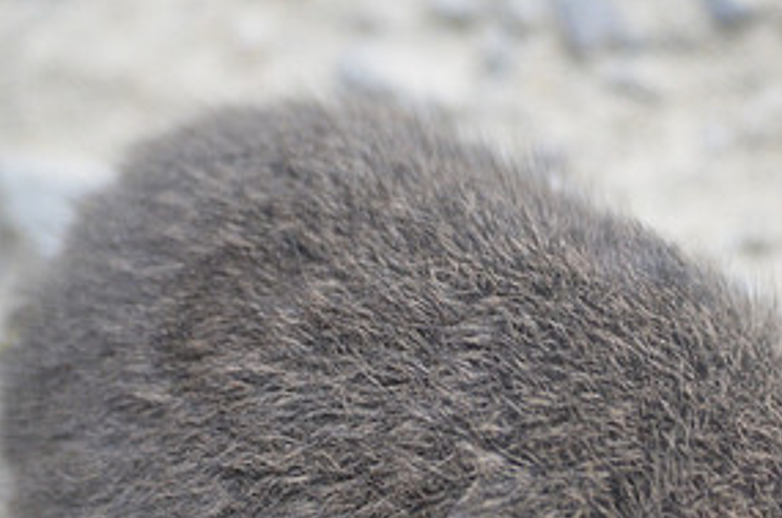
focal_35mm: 916
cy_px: 392
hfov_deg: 2.3
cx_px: 552
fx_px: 19864
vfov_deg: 1.5
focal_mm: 300
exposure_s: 1/320
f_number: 5.6
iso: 1600
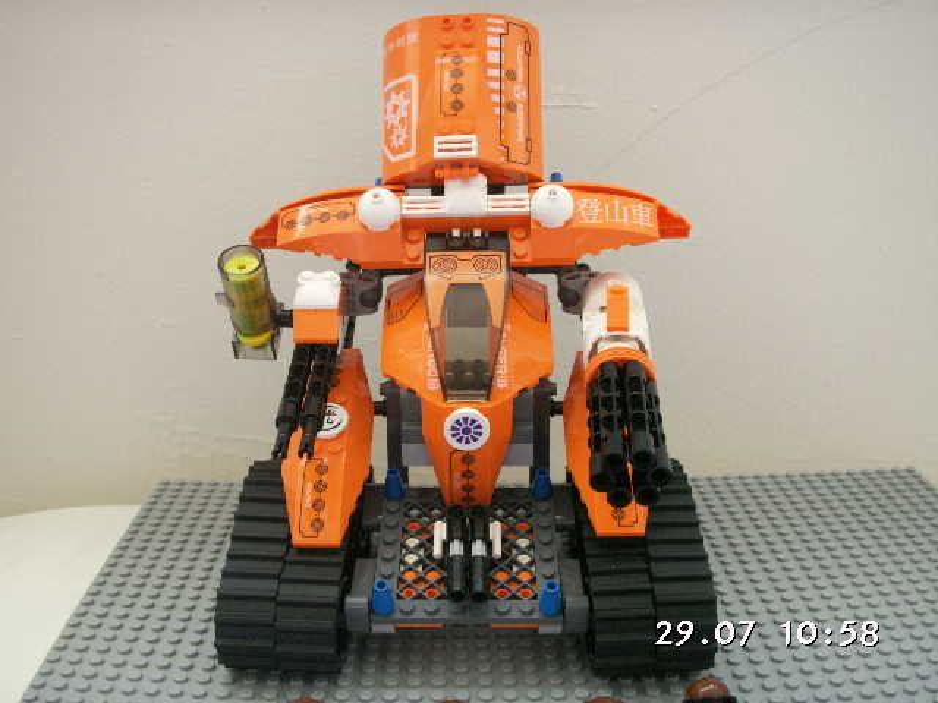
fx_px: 1003
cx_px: 469
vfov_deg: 38.7
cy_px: 352
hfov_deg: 50.1
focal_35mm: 37
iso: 100
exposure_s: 1/10
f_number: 3.5
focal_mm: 7.7
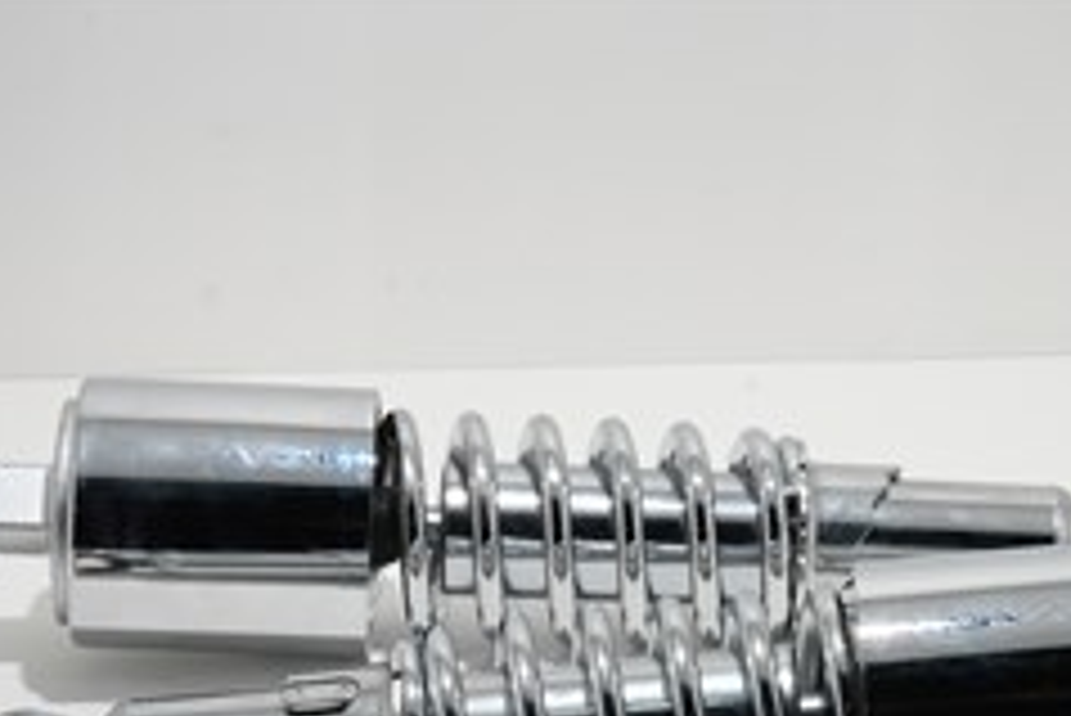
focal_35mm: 143
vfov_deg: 9.6
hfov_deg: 14.3
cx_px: 662
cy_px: 579
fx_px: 4257
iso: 500
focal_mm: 85
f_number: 16
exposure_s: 1/100
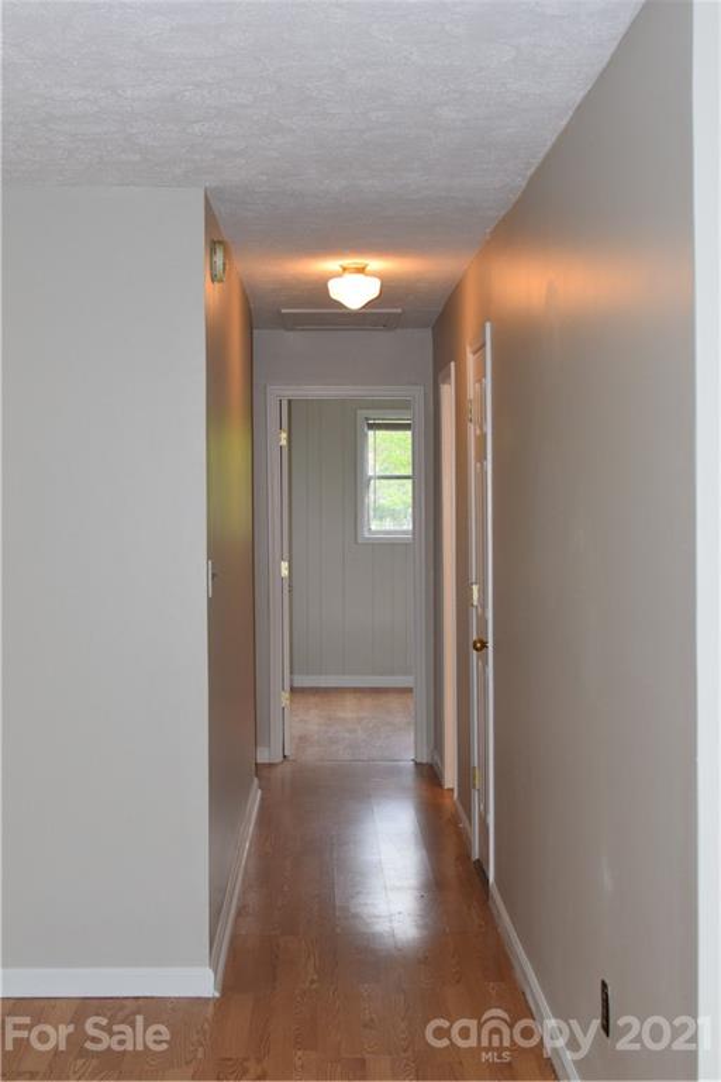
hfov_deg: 25.8
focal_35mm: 52
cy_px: 541
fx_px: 1577
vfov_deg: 37.9
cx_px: 360
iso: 800
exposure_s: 1/100
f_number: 5
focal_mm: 35
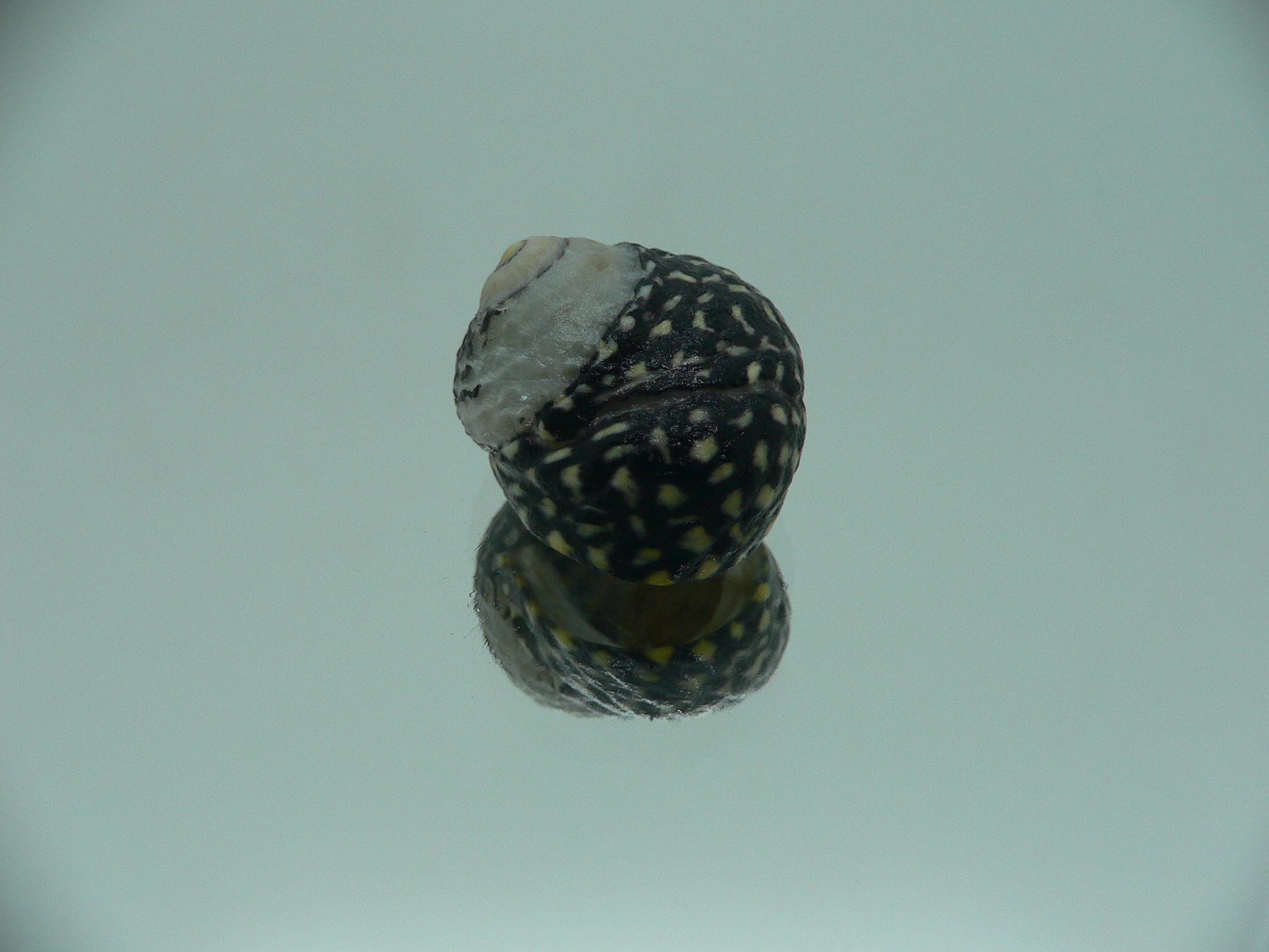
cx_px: 634
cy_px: 476
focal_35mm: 35
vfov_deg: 40.7
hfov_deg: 52.6
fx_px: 1283
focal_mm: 4.6
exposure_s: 1/60
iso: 80
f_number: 2.8
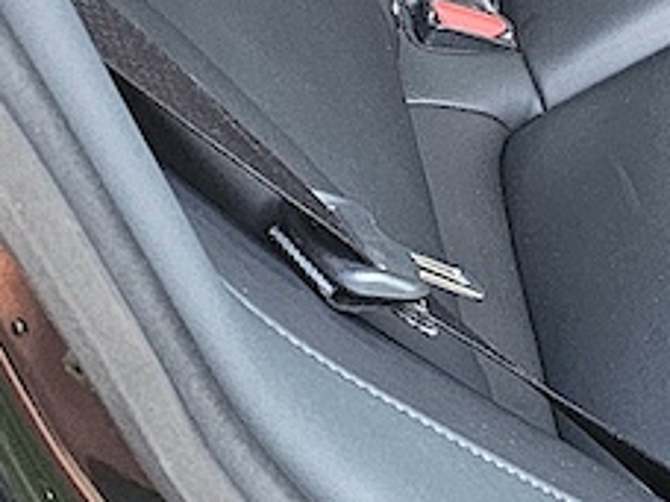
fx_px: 2729
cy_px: -135
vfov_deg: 10.3
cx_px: 1287
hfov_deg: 12.5
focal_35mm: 141
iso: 640
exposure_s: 1/40
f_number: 1.7
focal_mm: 6.3
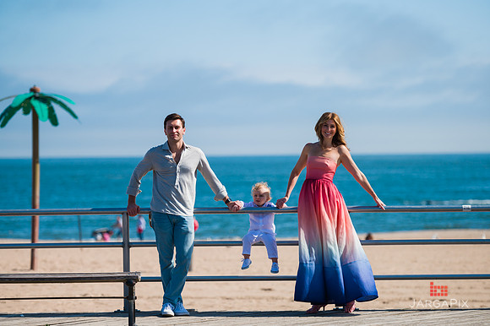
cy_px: 163
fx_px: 1904
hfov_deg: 14.7
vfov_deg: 9.8
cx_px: 245
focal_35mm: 140
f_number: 3.2
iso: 200
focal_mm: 140
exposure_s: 1/5000
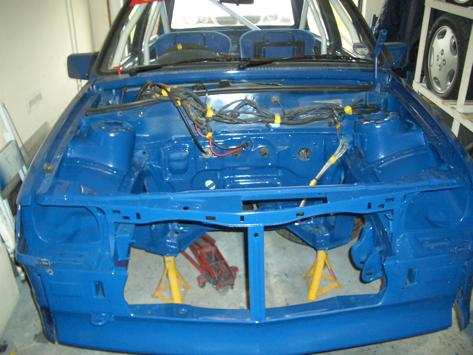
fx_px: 478
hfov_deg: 52.6
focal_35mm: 35
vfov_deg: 40.7
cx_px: 236
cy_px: 178
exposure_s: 1/60
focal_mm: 5.8
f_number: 2.6
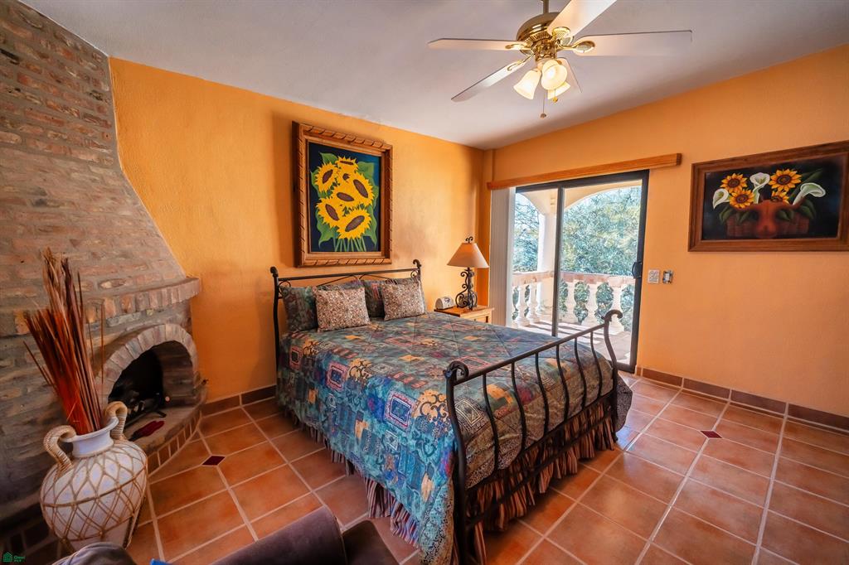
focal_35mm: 14
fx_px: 330
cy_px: 282
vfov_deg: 81.2
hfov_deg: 104.3
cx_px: 424
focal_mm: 14
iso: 640
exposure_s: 1/500
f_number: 5.6
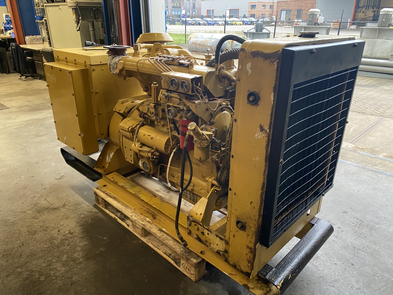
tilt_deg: -24.8
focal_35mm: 26
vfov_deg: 53.1
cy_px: 148
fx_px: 295
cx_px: 196
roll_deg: +0.1
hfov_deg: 67.3
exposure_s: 1/50
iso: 200
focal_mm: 4.25
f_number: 1.8
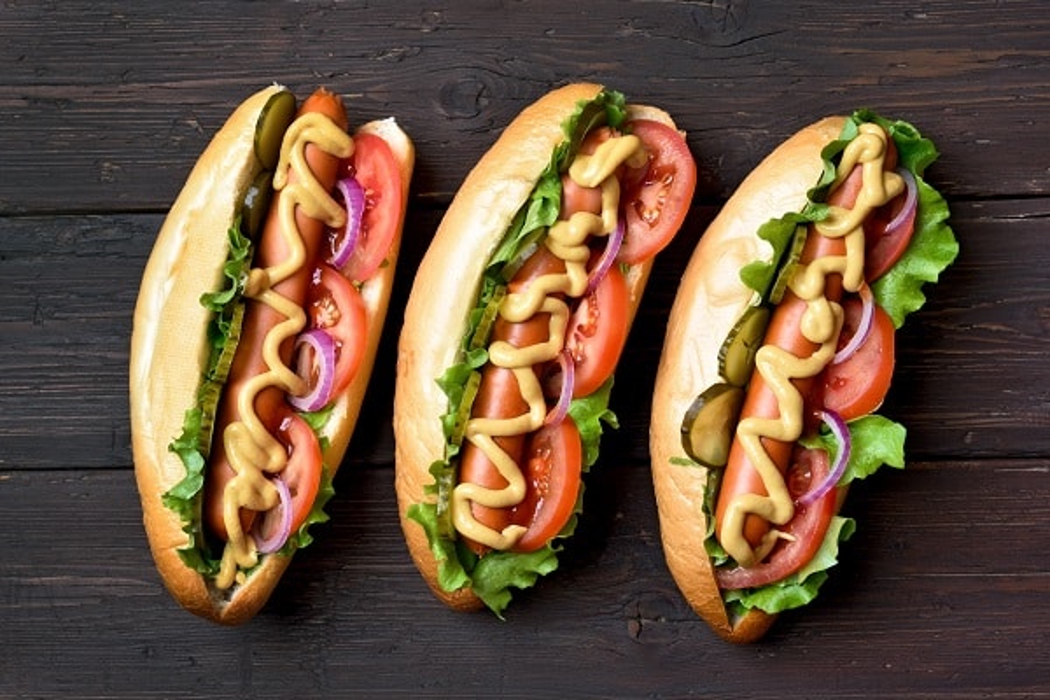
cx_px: 525
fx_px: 1750
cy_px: 350
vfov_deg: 22.6
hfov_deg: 33.4
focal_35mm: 60
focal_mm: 60
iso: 100
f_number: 13
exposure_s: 1/160
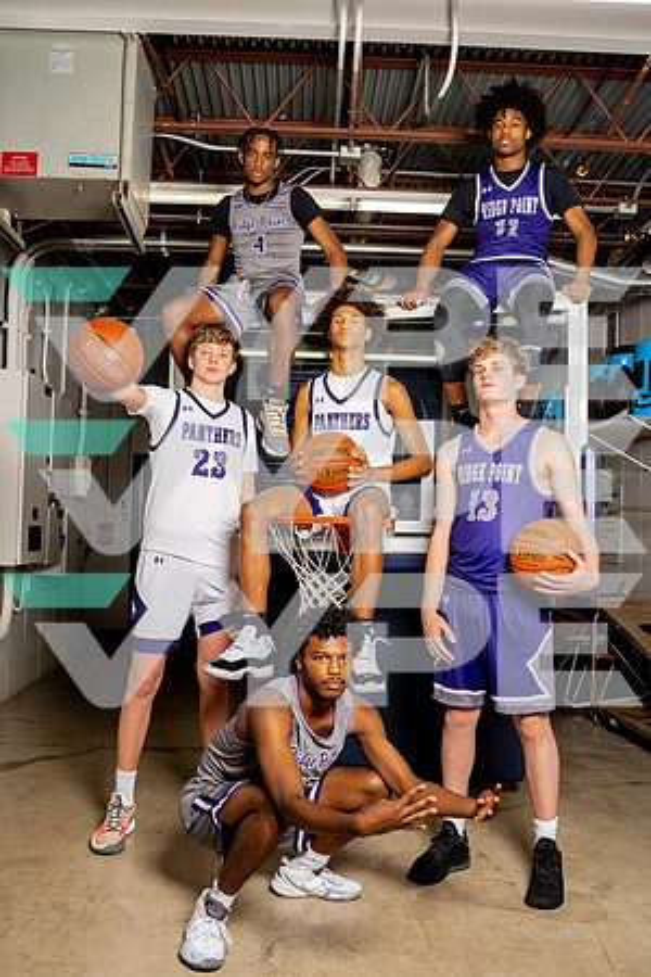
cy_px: 488
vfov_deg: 54.4
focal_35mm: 35
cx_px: 326
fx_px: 949
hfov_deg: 37.9
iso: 320
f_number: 6.3
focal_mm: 35
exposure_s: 1/250
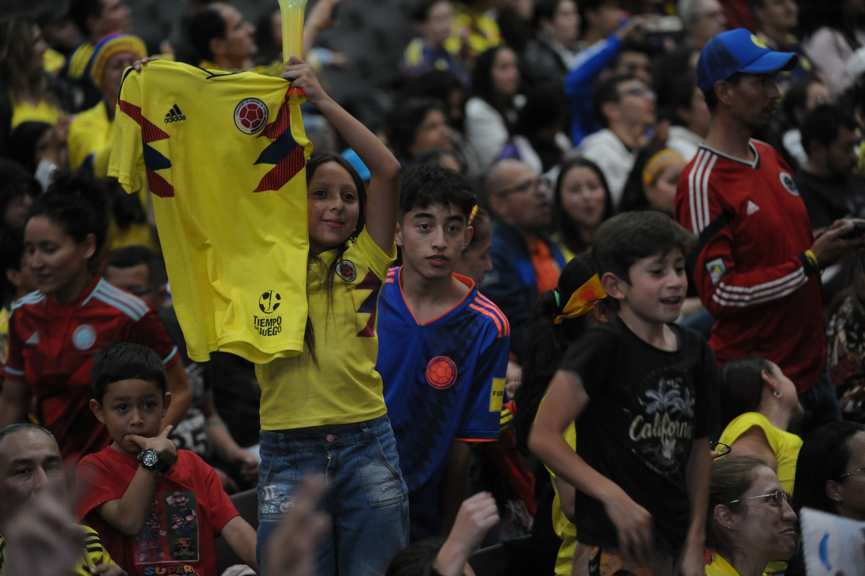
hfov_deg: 10.3
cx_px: 432
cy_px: 288
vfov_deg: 6.9
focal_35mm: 200
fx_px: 4802
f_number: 4
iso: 5000
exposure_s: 1/80
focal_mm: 200
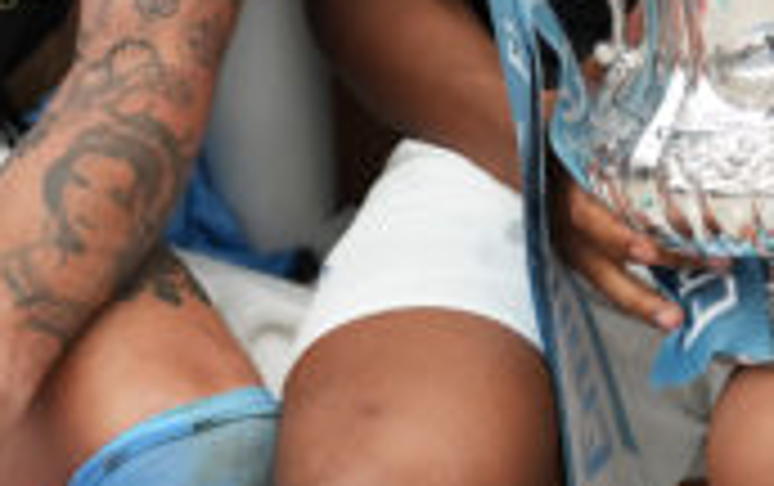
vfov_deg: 5.8
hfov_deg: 9.3
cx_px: 1035
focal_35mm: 222
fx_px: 4689
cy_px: -338
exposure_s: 1/320
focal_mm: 50
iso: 640
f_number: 2
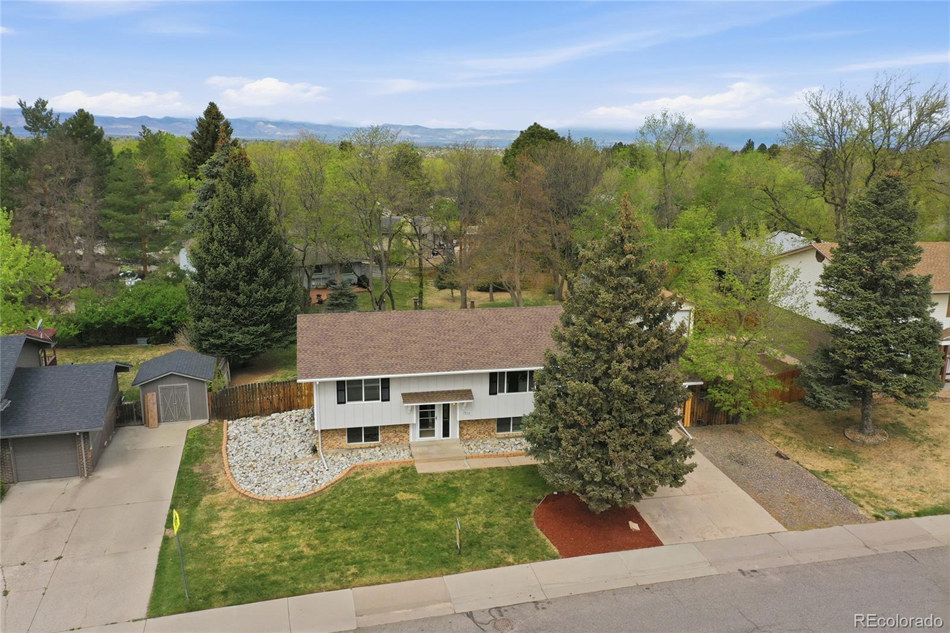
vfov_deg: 46.4
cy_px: 316
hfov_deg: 65.5
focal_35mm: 28
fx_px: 739
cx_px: 475
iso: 100
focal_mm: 10.3
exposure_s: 1/500
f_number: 6.3
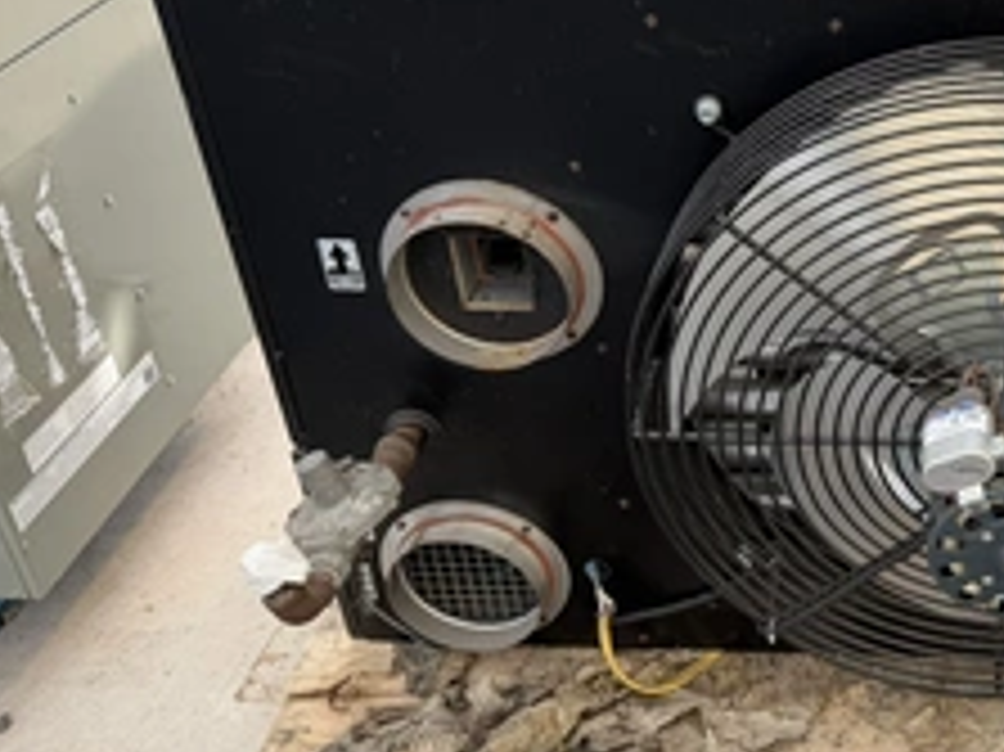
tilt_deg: -23.1
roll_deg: +0.8
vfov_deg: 33.0
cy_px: 194
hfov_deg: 40.7
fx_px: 1246
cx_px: 891
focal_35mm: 43
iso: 80
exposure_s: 1/1230
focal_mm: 6.76
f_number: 1.78
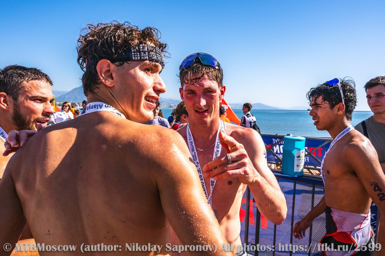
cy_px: 128
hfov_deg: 71.5
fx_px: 267
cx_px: 192
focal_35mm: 25
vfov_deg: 51.3
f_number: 8
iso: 320
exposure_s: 1/1600
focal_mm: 25
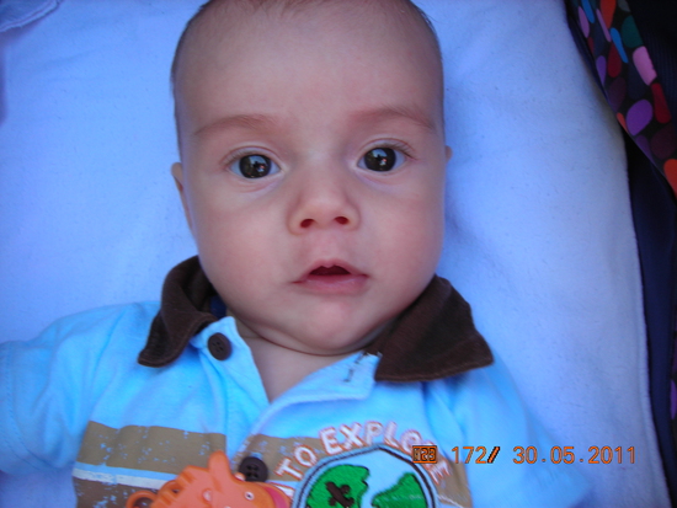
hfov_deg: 49.0
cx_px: 338
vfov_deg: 37.7
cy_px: 254
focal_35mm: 38
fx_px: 744
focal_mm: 6.3
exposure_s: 1/44
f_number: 3.2
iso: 50
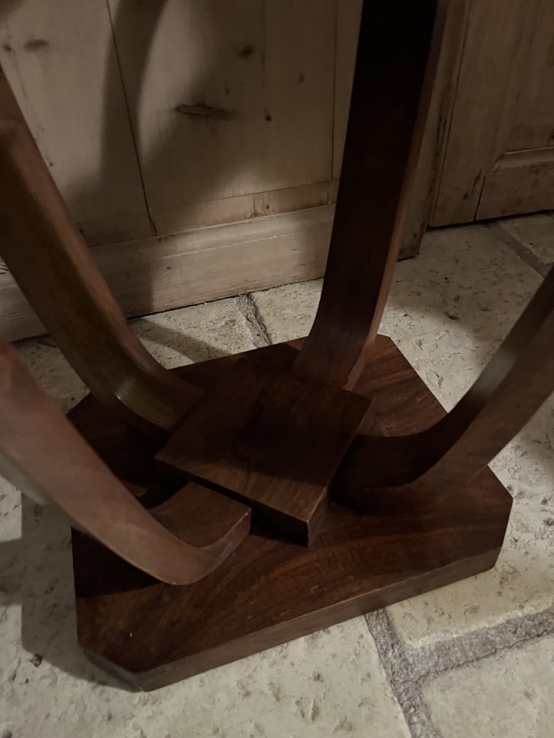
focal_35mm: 26
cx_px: 277
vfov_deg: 67.3
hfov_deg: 53.1
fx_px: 555
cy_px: 369
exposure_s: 1/25
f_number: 1.6
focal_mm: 5.1
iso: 800
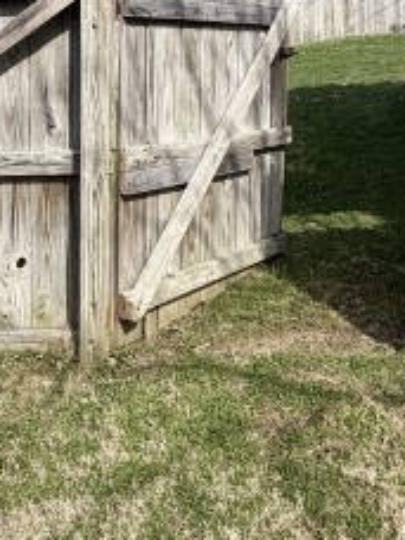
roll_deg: +0.0
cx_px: 332
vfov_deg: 36.6
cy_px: -89
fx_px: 640
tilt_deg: -2.4
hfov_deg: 34.0
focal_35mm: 41
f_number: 2.2
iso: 25
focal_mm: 2.22
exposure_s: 1/770
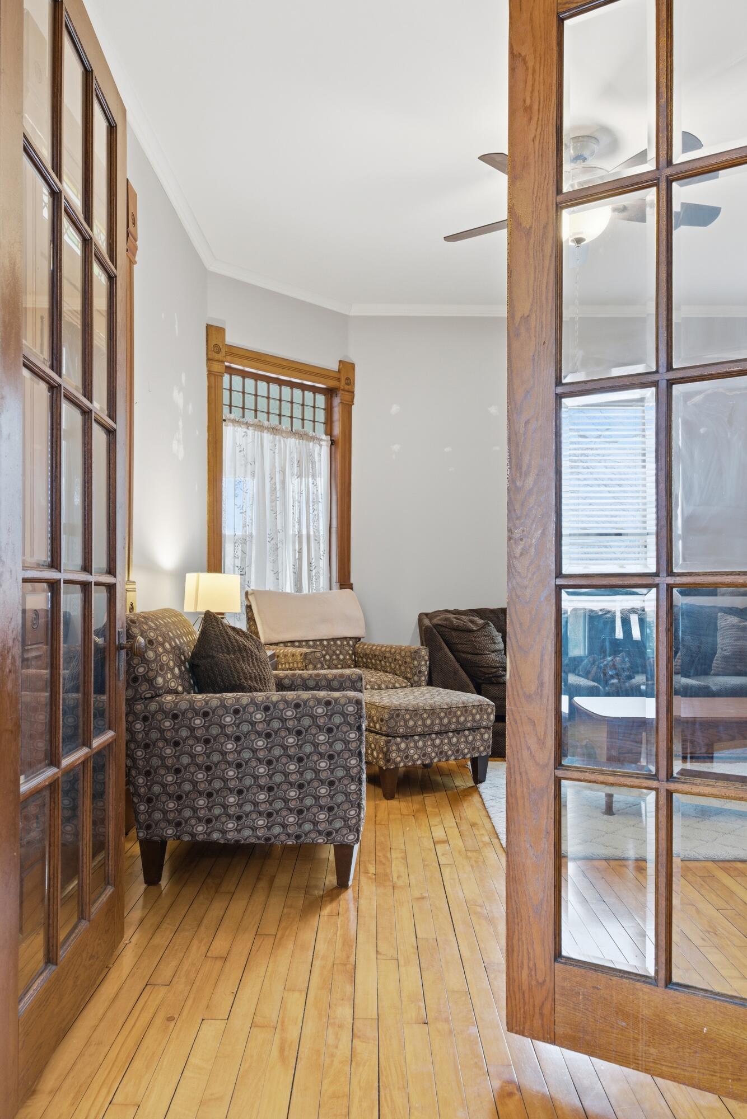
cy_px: 560
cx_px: 374
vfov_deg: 71.5
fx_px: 778
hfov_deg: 51.3
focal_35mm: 25
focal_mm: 25
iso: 640
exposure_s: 1/160
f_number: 8
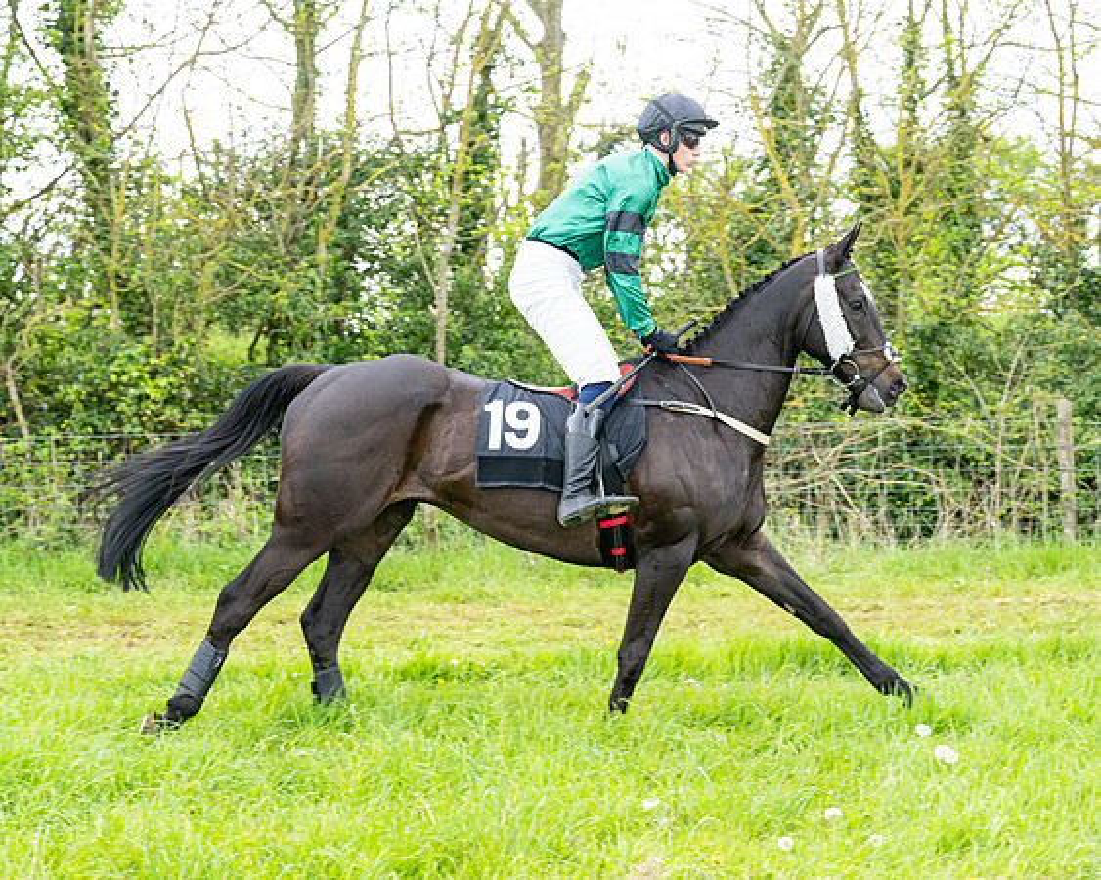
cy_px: 422
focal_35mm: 98
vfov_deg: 15.6
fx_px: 3207
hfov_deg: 19.5
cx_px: 611
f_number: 5
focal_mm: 76
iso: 400
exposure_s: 1/640
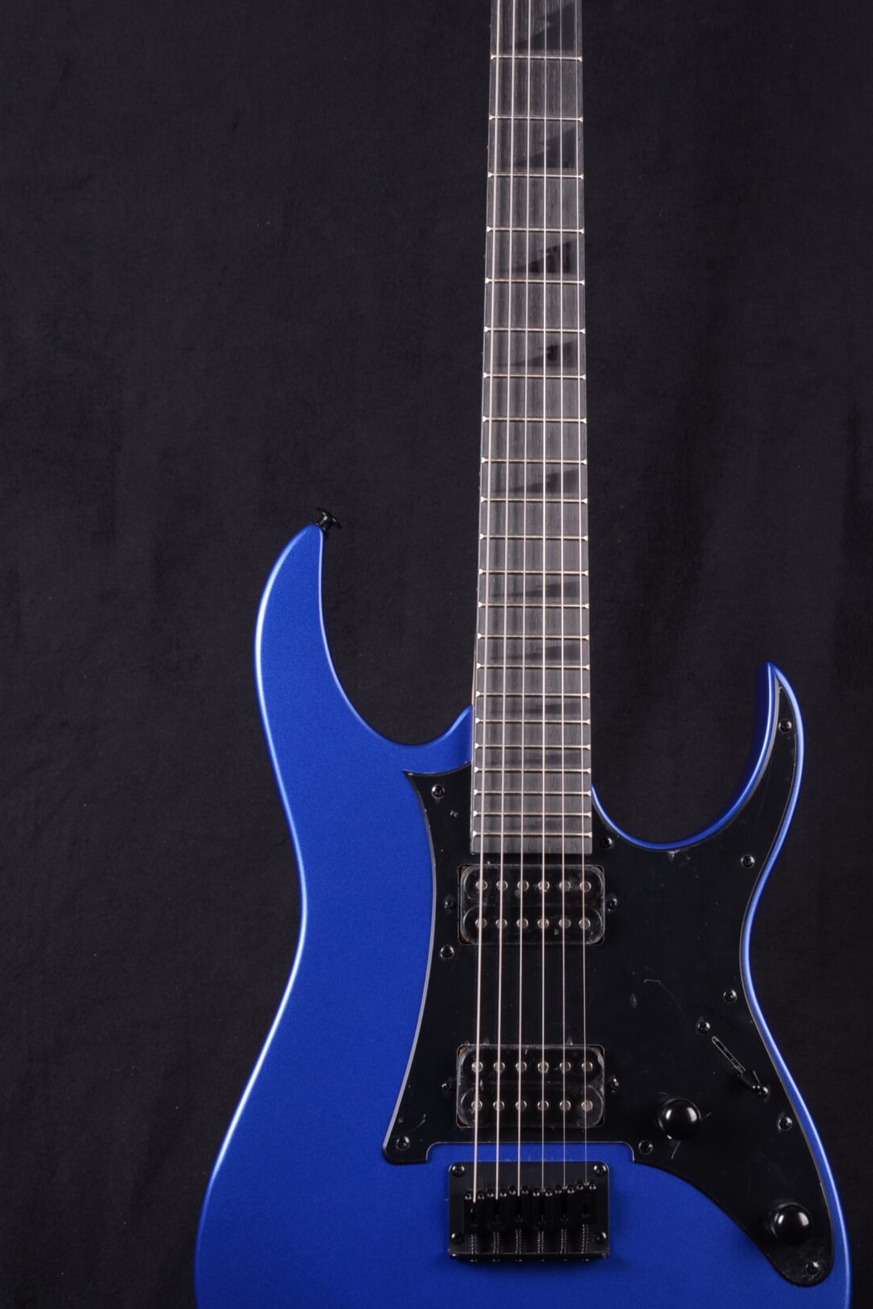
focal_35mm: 89
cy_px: 498
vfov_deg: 22.8
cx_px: 540
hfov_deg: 15.3
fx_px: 3236
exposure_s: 1/200
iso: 200
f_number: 11
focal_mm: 38
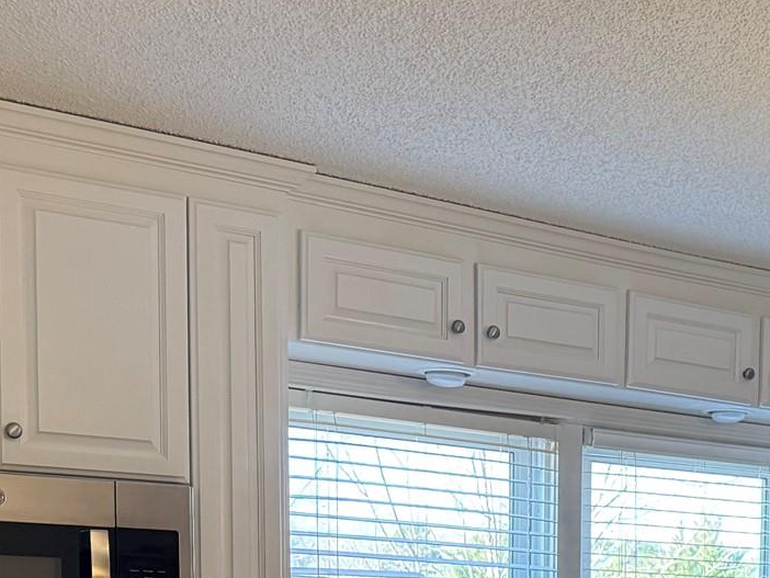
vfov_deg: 19.2
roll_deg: +0.5
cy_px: 778
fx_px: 1558
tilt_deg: -3.4
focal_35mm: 70
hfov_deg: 26.7
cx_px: 709
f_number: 1.78
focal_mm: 6.76
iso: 400
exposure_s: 1/120
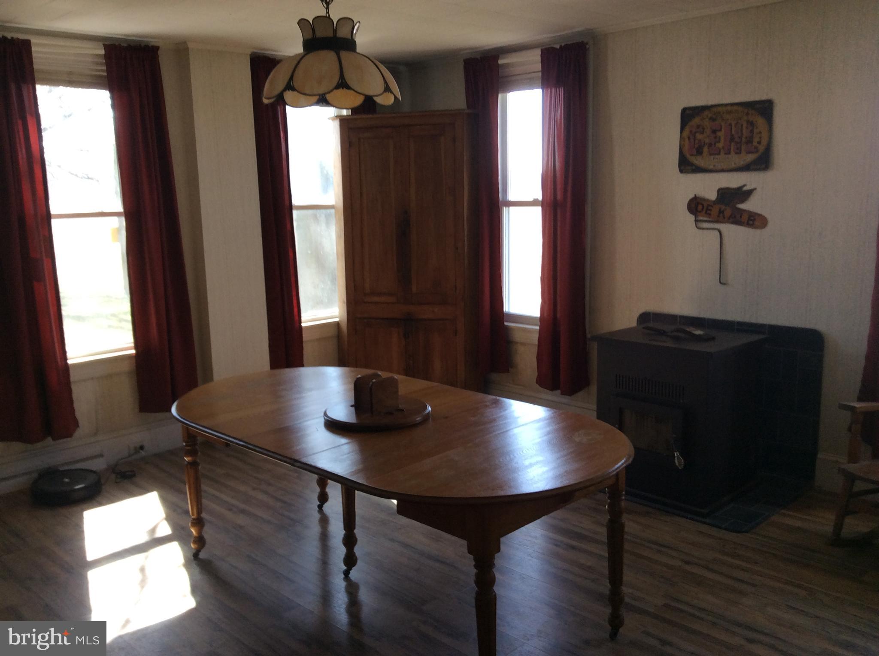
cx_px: 440
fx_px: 811
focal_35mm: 32
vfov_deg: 44.0
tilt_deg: -11.7
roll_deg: +3.3
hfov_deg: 56.9
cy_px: 328
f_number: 2.4
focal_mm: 3.3
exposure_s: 1/60
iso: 40
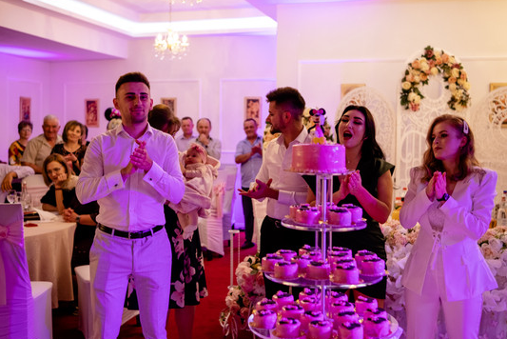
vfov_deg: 31.9
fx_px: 592
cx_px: 249
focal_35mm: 42
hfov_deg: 46.4
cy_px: 167
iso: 1000
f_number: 2
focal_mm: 23
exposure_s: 1/160
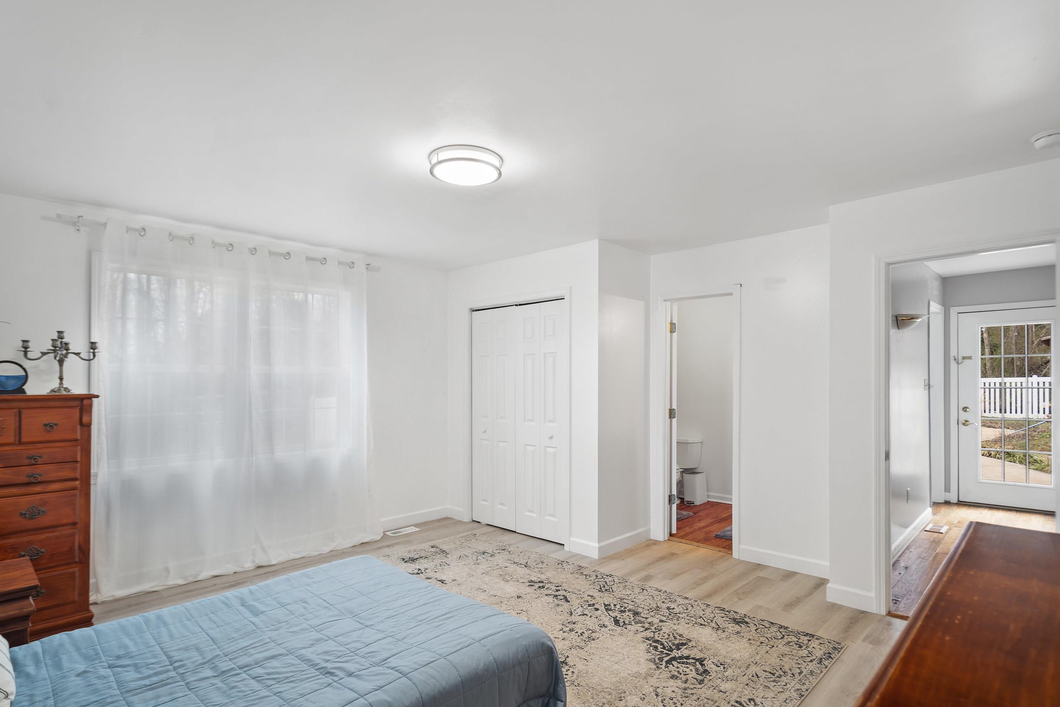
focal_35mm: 18
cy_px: 364
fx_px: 530
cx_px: 551
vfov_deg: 67.4
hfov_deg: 90.0
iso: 320
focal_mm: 17
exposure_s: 1/1.67
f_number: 4
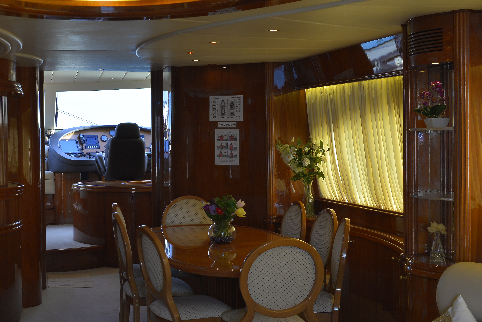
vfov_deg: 23.4
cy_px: 151
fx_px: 777
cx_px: 110
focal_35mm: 58
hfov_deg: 33.6
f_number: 5.6
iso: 500
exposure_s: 1/100
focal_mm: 35
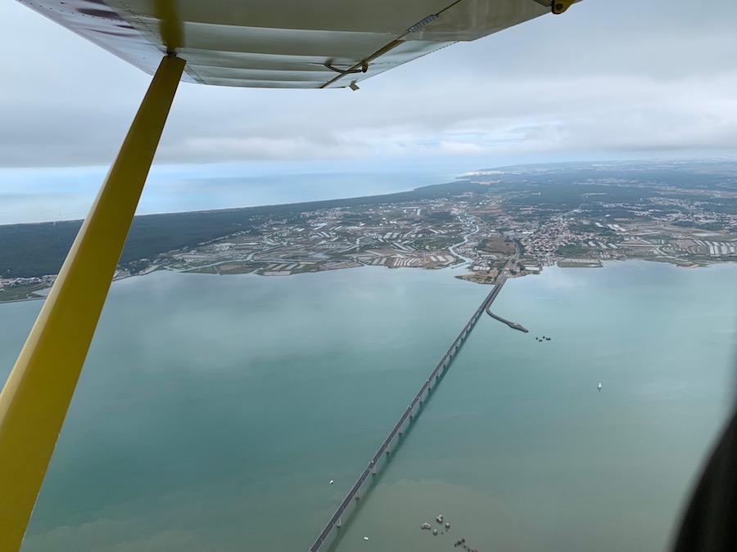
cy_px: 276
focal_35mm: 26
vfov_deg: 53.1
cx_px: 368
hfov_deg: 67.3
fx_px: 554
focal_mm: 4.25
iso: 25
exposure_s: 1/616
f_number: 1.8
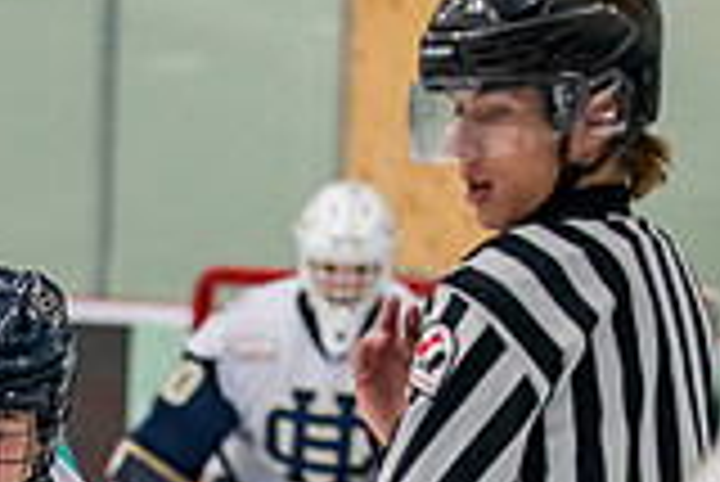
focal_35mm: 332
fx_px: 6646
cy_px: 830
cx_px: -204
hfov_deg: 6.2
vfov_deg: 4.1
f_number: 3.2
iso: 2000
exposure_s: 1/640
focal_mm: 90
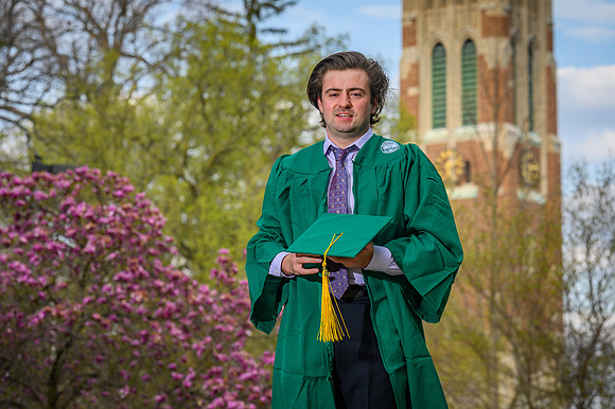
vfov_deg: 9.2
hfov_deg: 13.8
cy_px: 158
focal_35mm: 149
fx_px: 2541
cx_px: 237
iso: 100
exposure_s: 1/200
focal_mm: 120
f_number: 6.3
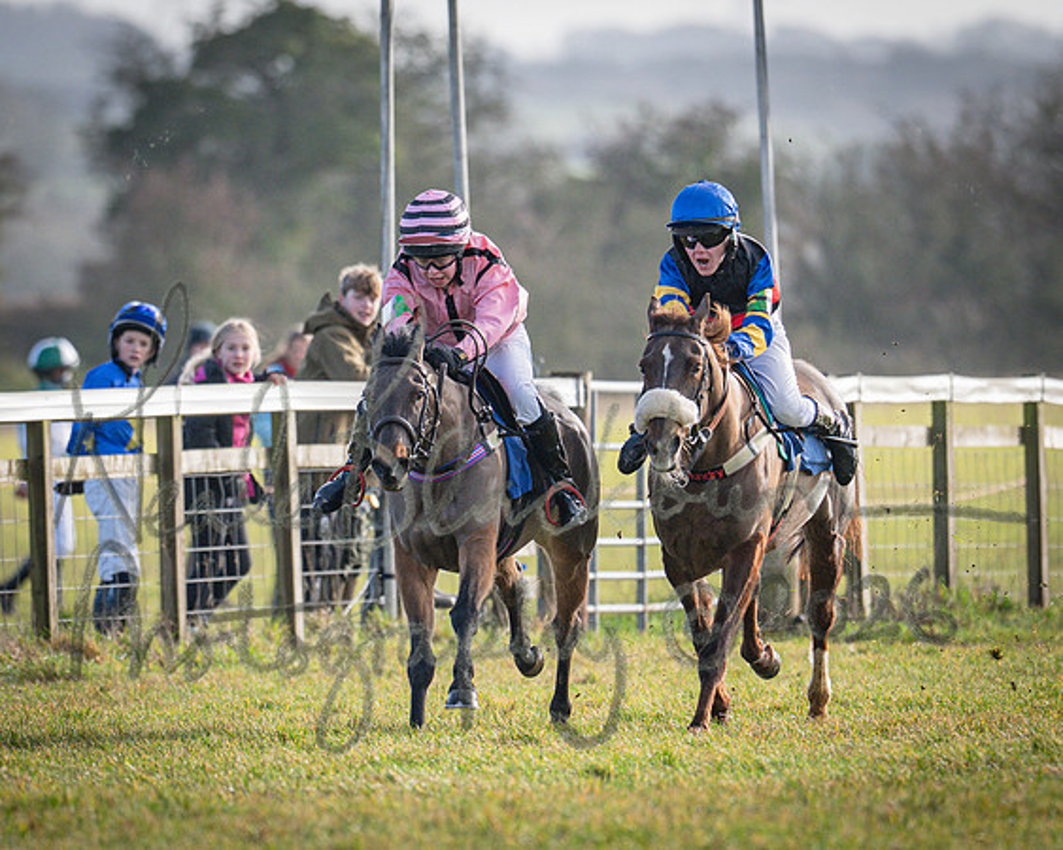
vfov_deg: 1.7
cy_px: 362
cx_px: 487
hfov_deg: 2.2
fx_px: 28305
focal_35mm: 900
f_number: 4.5
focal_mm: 400
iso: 400
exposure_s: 1/1250
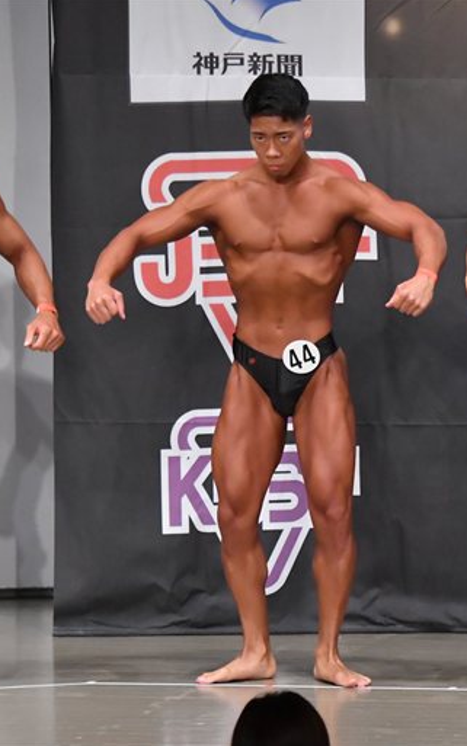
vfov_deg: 6.1
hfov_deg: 3.8
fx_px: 7040
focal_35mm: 346
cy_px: 372
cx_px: 378
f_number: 5.6
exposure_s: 1/400
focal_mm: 150
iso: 6400
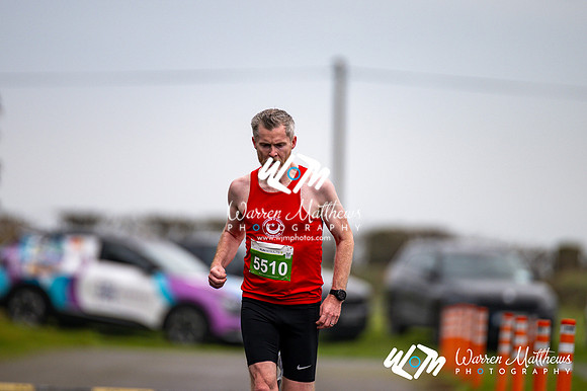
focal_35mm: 450
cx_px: 294
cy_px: 196
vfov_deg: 3.1
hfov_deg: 4.6
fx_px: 7333
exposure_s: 1/1600
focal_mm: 300
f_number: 2.8
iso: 220
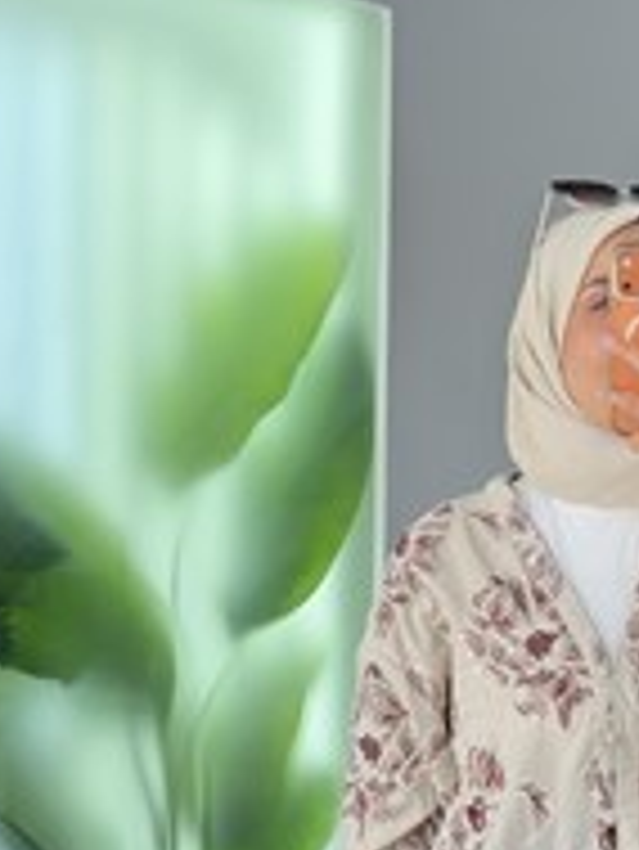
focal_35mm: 105
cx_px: 554
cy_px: 744
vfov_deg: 18.4
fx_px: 2581
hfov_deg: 14.0
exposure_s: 1/164
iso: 50
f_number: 1.78
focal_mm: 6.76
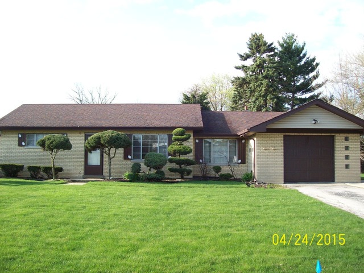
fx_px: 379
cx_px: 182
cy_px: 136
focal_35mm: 36
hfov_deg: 51.4
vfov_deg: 39.7
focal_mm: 6
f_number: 2.7
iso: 80
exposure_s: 1/312
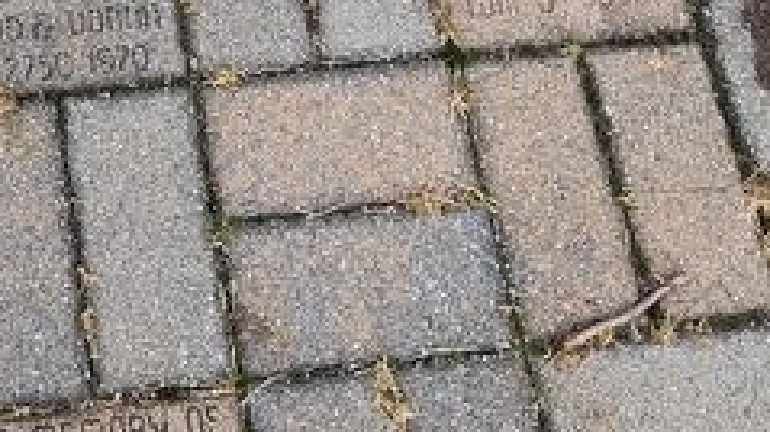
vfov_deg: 12.7
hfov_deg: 24.5
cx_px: 48
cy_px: -406
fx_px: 1714
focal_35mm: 84
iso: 100
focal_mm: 5.56
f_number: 1.8
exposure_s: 1/649
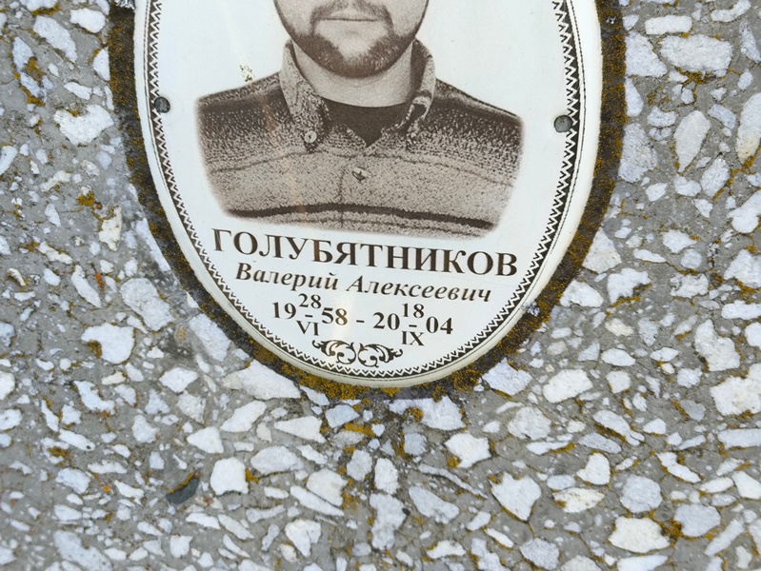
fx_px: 1100
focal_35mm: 50
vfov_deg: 29.1
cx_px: 380
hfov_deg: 38.2
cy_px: 286
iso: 50
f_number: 1.7
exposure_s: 1/146
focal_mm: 4.71
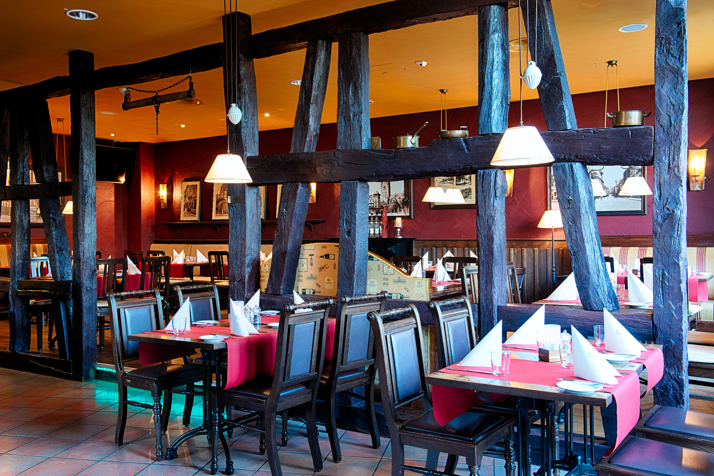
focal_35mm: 34
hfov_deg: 55.8
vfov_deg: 38.9
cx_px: 357
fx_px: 674
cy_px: 238
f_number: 8
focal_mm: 34
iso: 100
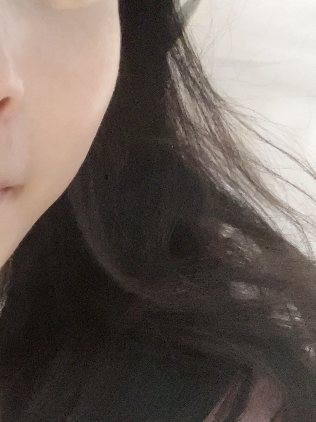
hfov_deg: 20.7
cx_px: -86
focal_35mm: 65
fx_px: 791
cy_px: 371
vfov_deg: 28.8
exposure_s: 1/30
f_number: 1.9
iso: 640
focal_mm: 2.69
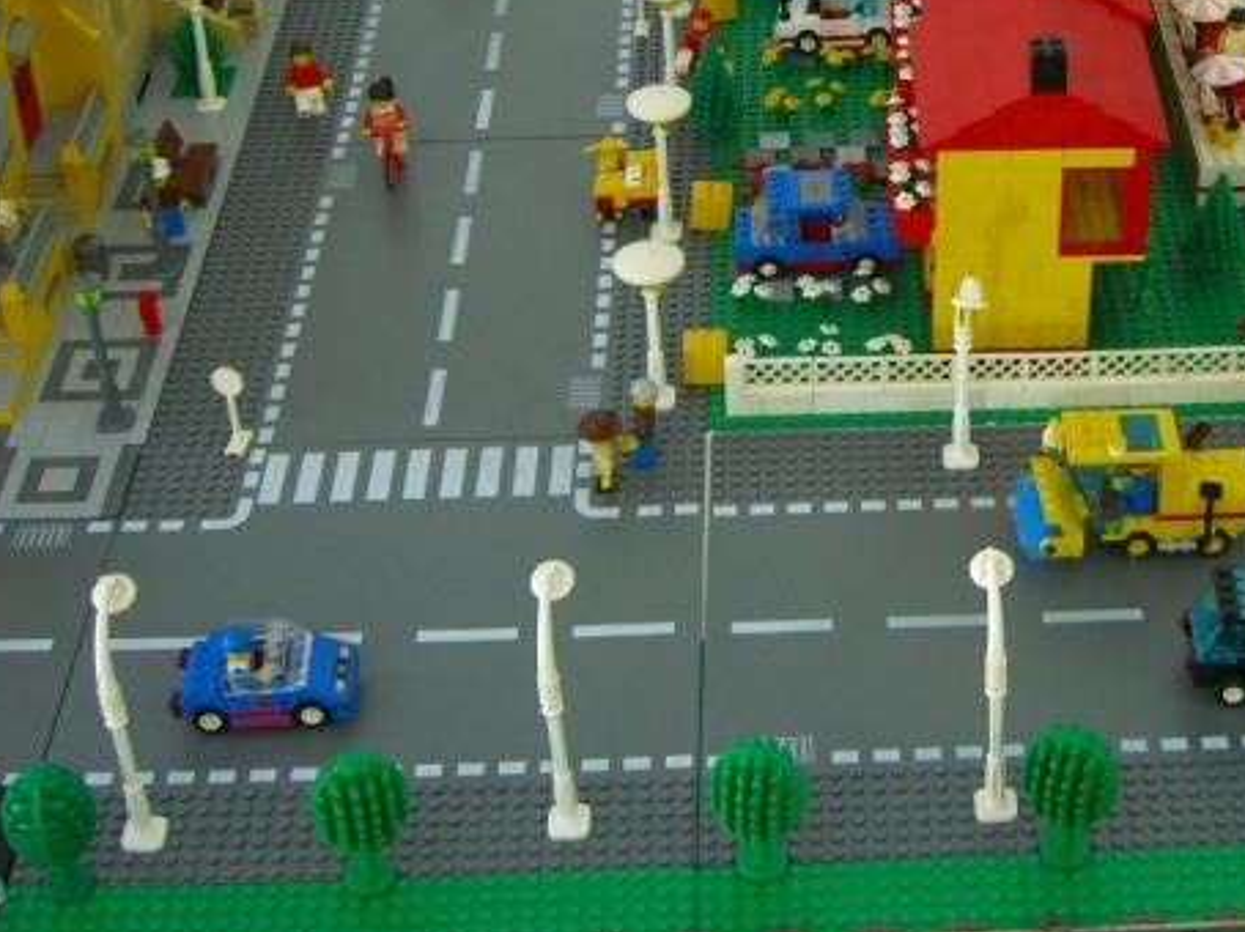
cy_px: 129
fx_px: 2408
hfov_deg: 28.6
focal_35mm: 67
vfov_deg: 21.5
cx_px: 930
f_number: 2.8
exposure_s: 1/8
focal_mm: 7.9
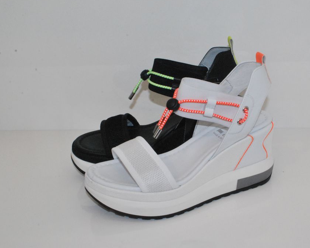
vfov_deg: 31.5
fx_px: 440
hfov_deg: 38.7
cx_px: 173
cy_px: 119
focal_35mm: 48
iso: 1600
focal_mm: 24
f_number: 20
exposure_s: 1/200
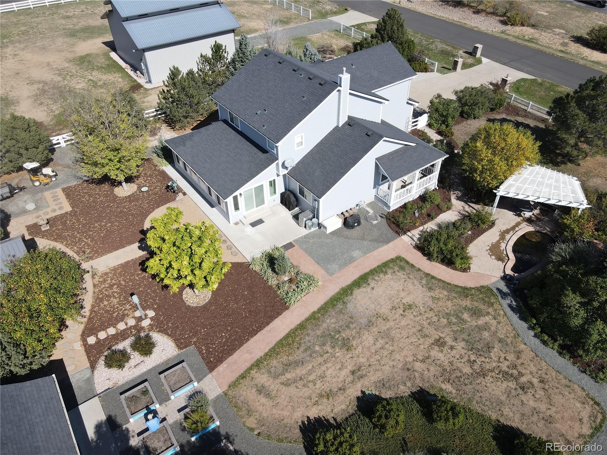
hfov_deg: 71.6
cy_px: 228
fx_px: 421
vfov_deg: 56.8
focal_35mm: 24
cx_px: 304
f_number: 2.8
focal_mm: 4.5
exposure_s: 1/725
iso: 100
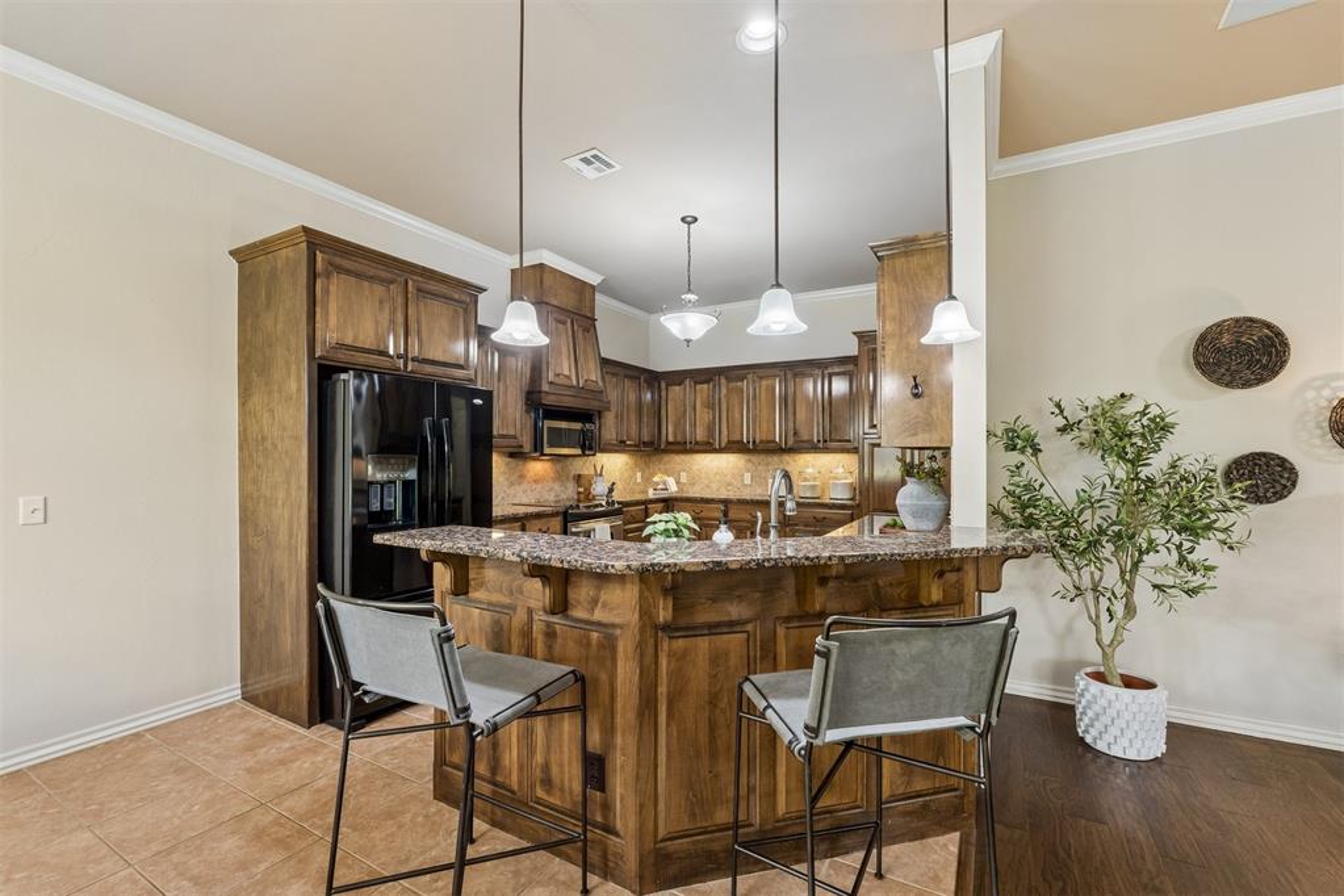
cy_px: 448
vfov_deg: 74.6
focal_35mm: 16
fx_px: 588
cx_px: 672
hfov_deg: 97.6
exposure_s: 1/20
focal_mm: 10.5
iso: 200
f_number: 8
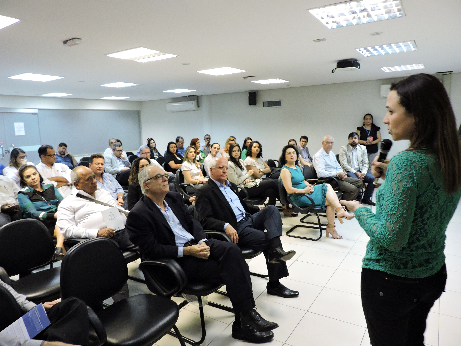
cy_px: 173
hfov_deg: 71.6
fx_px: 320
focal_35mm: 24
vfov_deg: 56.8
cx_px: 230
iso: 400
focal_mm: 4.3
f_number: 3
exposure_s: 1/30
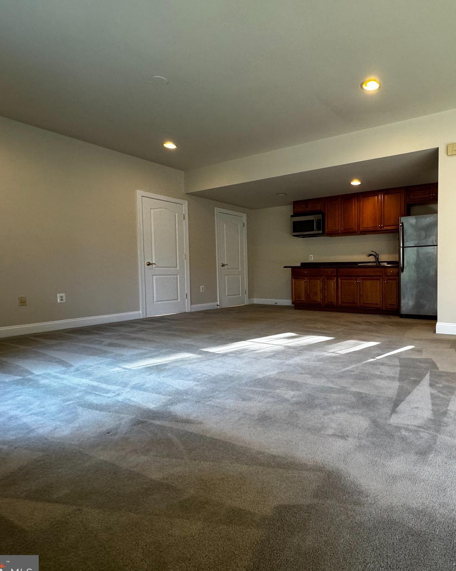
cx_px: 338
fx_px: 321
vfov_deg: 83.3
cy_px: 289
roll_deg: +0.2
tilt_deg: -3.4
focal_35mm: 19
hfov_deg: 66.7
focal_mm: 2.22
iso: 250
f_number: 2.2
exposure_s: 1/120
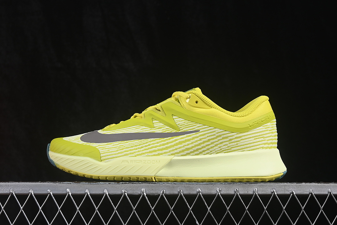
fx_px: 702
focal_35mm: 75
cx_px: 168
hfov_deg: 27.0
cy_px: 112
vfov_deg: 18.2
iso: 160
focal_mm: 50
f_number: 8
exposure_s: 1/80
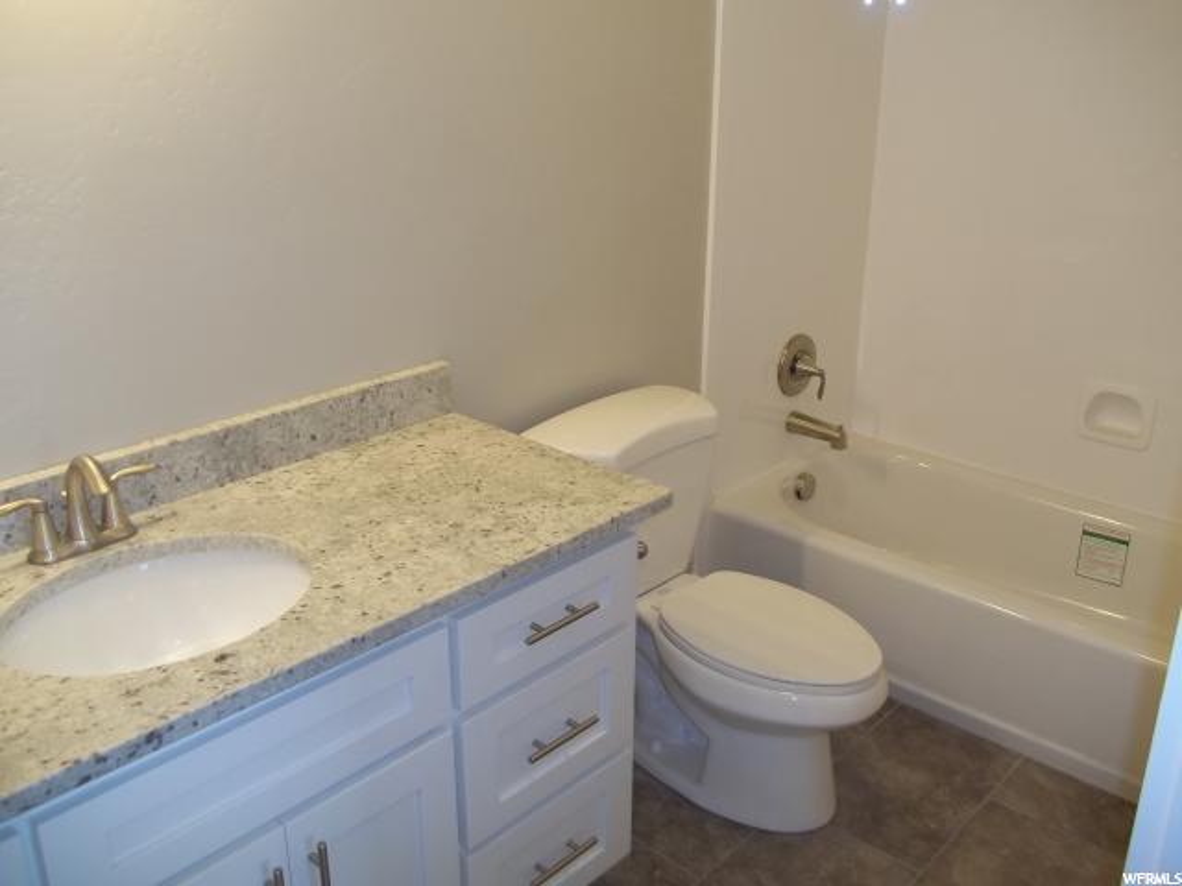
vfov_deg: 44.2
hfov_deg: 56.8
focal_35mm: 32
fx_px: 1093
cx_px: 591
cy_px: 443
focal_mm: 5.7
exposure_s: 1/30
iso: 64
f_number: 2.9
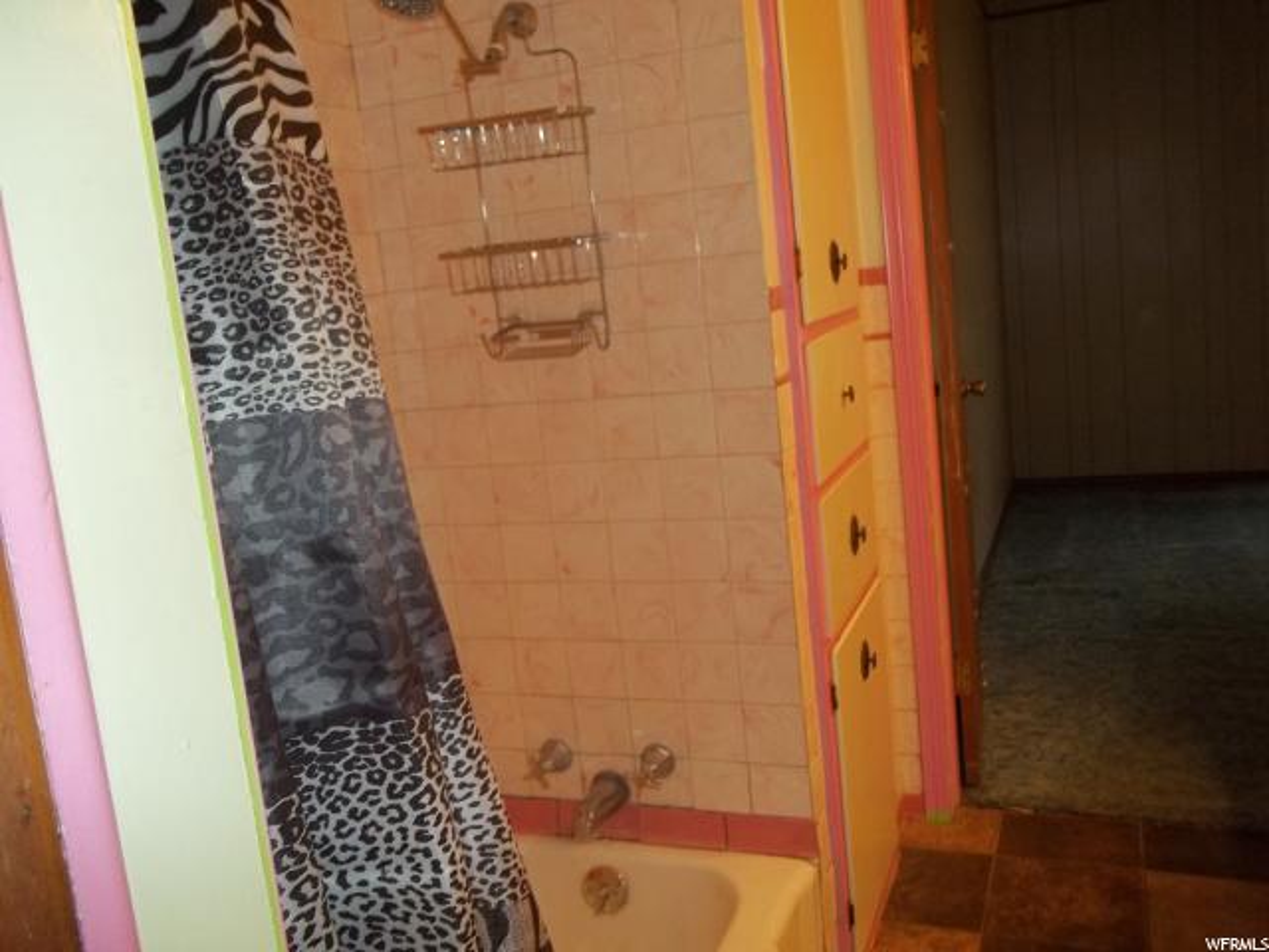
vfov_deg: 44.2
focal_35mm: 32
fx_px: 1173
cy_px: 476
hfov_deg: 56.8
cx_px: 634
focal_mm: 5.7
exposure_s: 1/30
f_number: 2.9
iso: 160
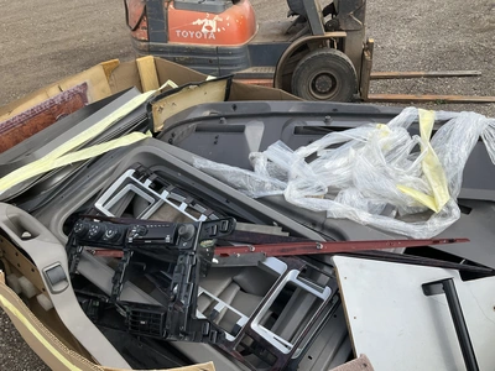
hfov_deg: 61.7
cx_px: 248
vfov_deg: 48.2
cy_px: 186
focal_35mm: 29
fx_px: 415
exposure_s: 1/1311
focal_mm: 3
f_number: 1.8
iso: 25
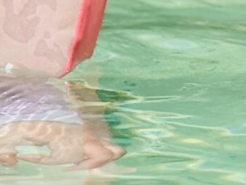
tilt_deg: -4.7
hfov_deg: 5.3
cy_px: -90
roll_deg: -1.1
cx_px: -375
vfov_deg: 4.1
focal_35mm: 357
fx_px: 2537
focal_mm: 6.86
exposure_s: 1/9804
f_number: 1.78
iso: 100
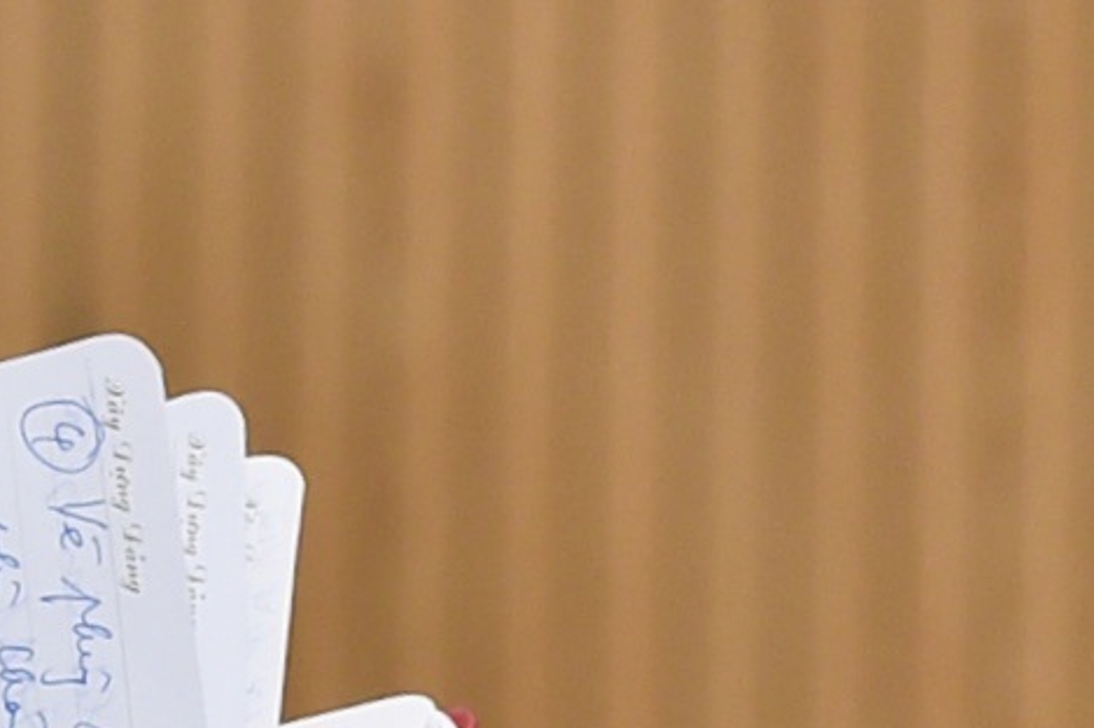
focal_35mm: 1252
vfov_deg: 1.1
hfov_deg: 1.6
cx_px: -1351
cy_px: -672
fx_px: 38019
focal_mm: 200
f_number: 3.2
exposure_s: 1/200
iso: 1600
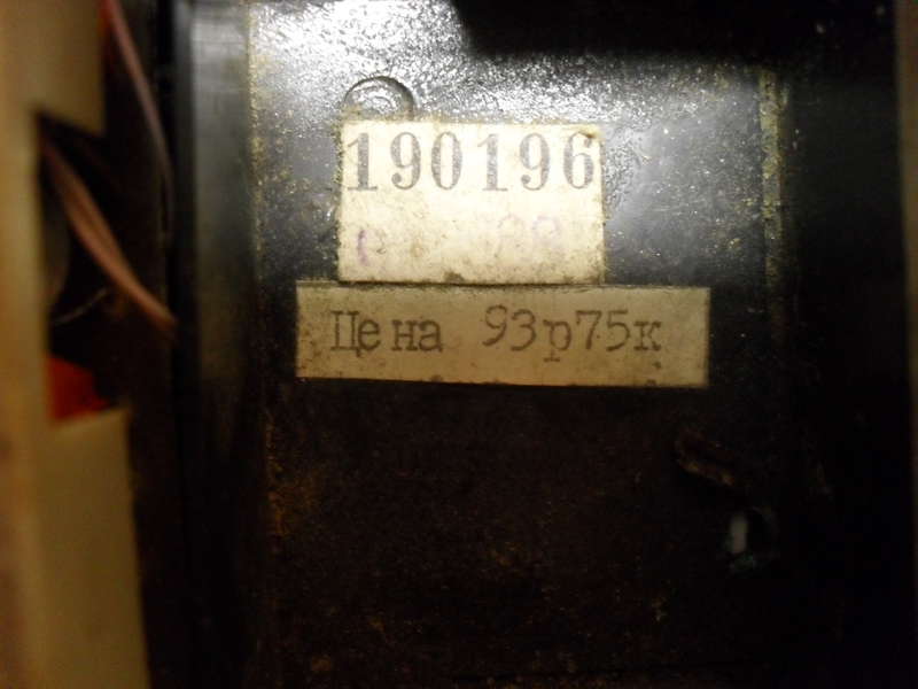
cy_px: 344
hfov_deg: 52.6
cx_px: 459
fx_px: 928
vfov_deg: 40.7
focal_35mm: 35
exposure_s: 1/10
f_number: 3.2
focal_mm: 6.3
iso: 400
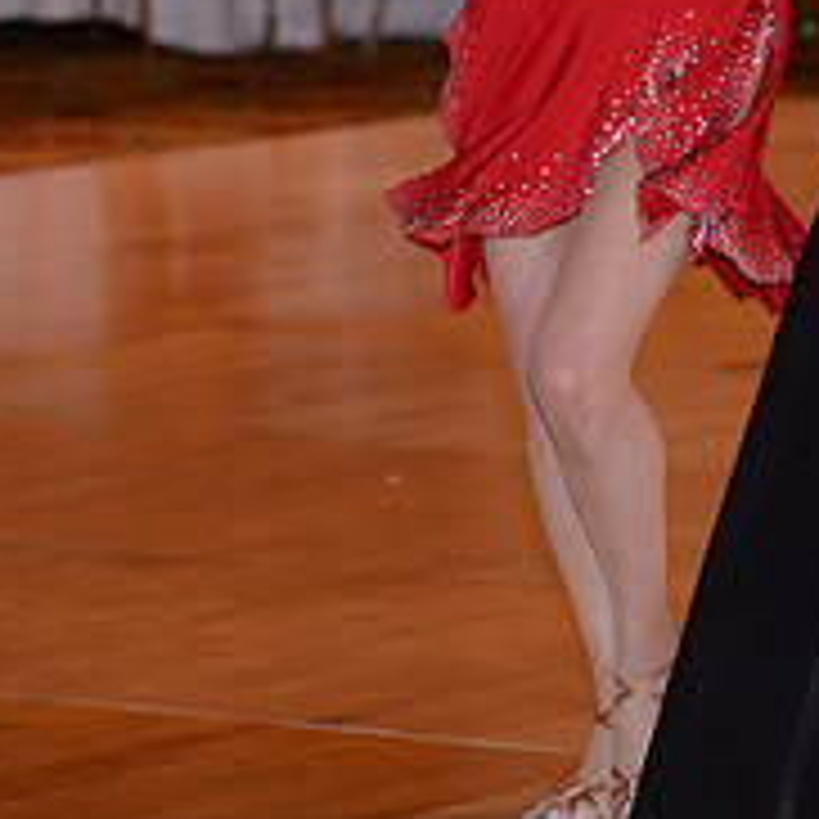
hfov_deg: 5.3
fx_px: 8860
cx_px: 781
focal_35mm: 331
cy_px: -162
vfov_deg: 5.3
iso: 1600
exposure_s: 1/200
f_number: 4.5
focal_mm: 122
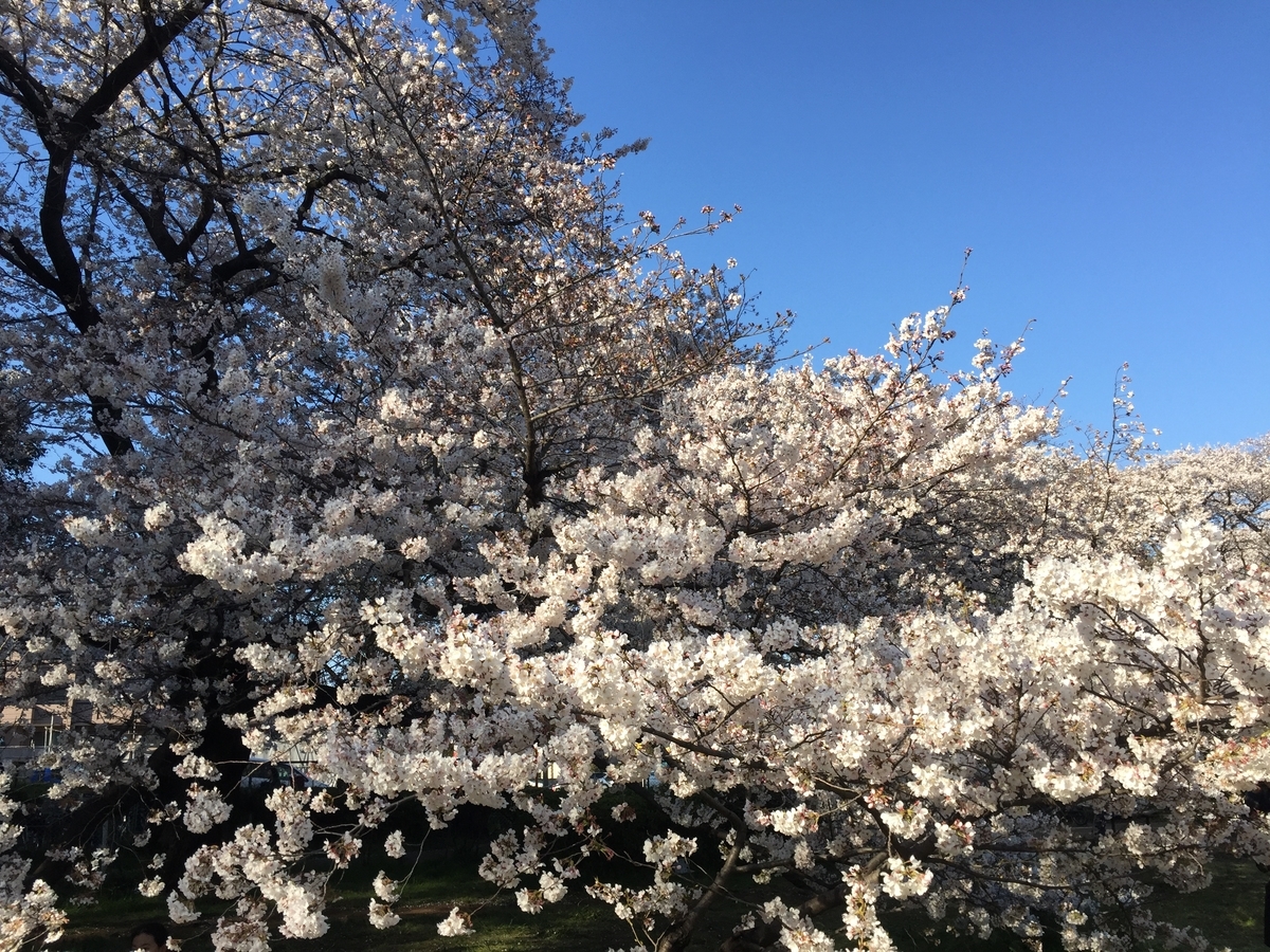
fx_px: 1064
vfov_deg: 48.2
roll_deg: +1.7
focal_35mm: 29
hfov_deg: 61.7
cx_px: 635
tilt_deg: +16.8
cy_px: 476
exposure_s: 1/1099
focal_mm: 4.15
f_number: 2.2
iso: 32
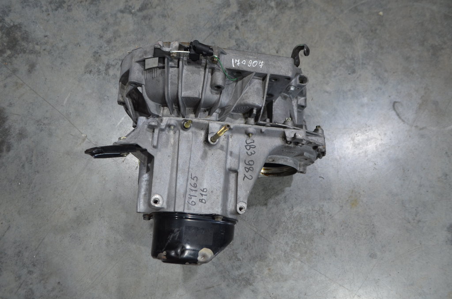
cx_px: 226
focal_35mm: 30
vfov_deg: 43.4
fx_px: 376
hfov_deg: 62.0
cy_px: 150
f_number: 4
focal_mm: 20
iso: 500
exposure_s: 1/60
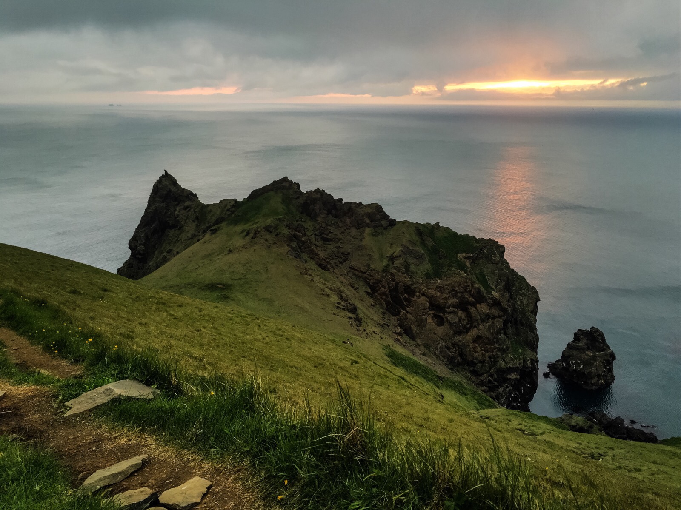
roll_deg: -0.7
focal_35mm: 29
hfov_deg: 61.7
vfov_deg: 48.2
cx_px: 340
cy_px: 255
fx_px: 570
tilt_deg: -16.3
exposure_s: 1/33
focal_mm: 4.15
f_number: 2.2
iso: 25
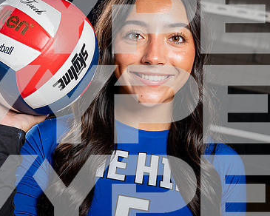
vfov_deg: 18.7
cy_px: 105
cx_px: 100
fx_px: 655
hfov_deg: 23.2
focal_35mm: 82
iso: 100
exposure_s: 1/250
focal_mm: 55
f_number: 8
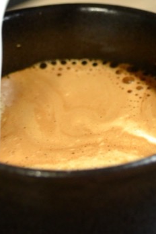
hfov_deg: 11.1
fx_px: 806
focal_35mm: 124
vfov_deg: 16.1
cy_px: -11
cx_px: 64
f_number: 4
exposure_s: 1/40
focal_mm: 24
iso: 800
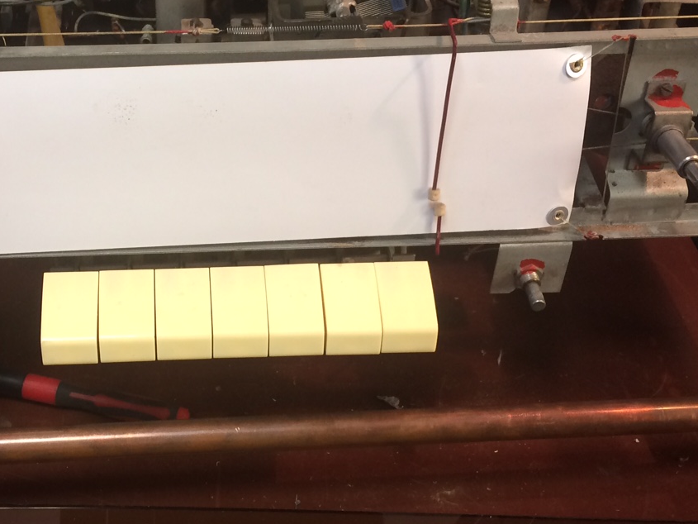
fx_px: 1129
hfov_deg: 34.0
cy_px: 291
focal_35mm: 56
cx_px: 221
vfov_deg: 26.1
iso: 50
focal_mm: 4.15
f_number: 2.2
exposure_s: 1/33
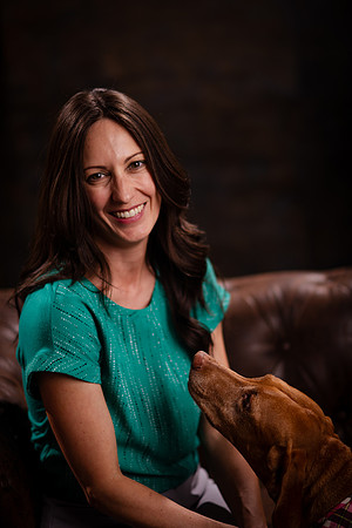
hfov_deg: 13.0
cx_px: 176
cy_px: 264
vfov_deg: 19.5
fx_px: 1540
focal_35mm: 105
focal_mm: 105
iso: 200
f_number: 2
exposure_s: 1/160
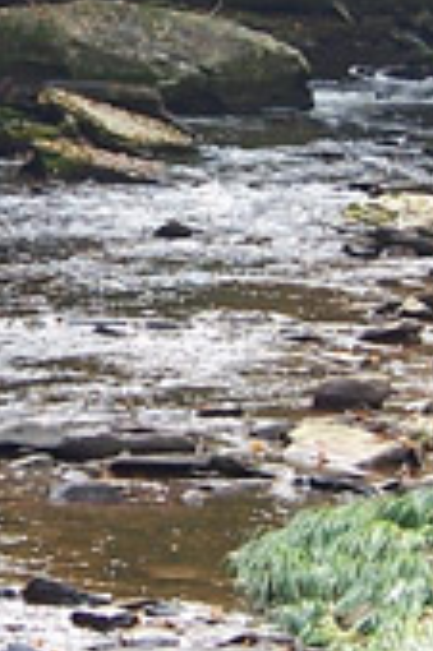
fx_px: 3796
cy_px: 67
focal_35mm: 210
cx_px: -103
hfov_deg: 6.5
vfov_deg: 9.8
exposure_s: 1/60
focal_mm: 8.2
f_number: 4
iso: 80
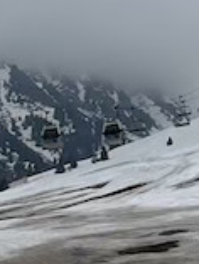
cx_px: -231
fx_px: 1141
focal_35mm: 149
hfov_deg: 9.2
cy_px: 219
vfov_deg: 13.2
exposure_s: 1/9091
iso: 50
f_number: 1.6
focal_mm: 5.1
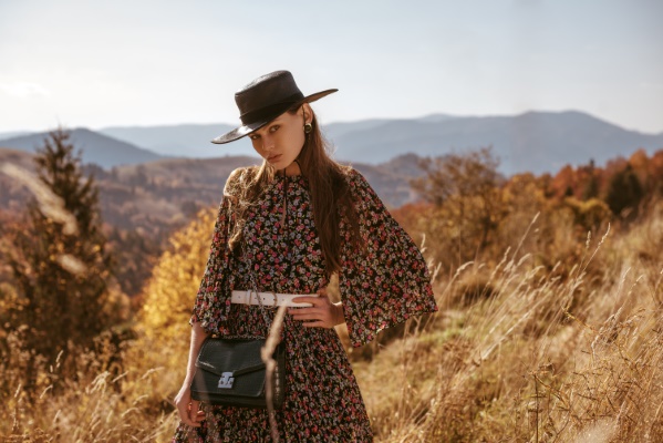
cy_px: 222
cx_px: 332
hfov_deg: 39.6
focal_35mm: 50
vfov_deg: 27.0
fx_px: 921
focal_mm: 50
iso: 100
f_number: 4
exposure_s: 1/800
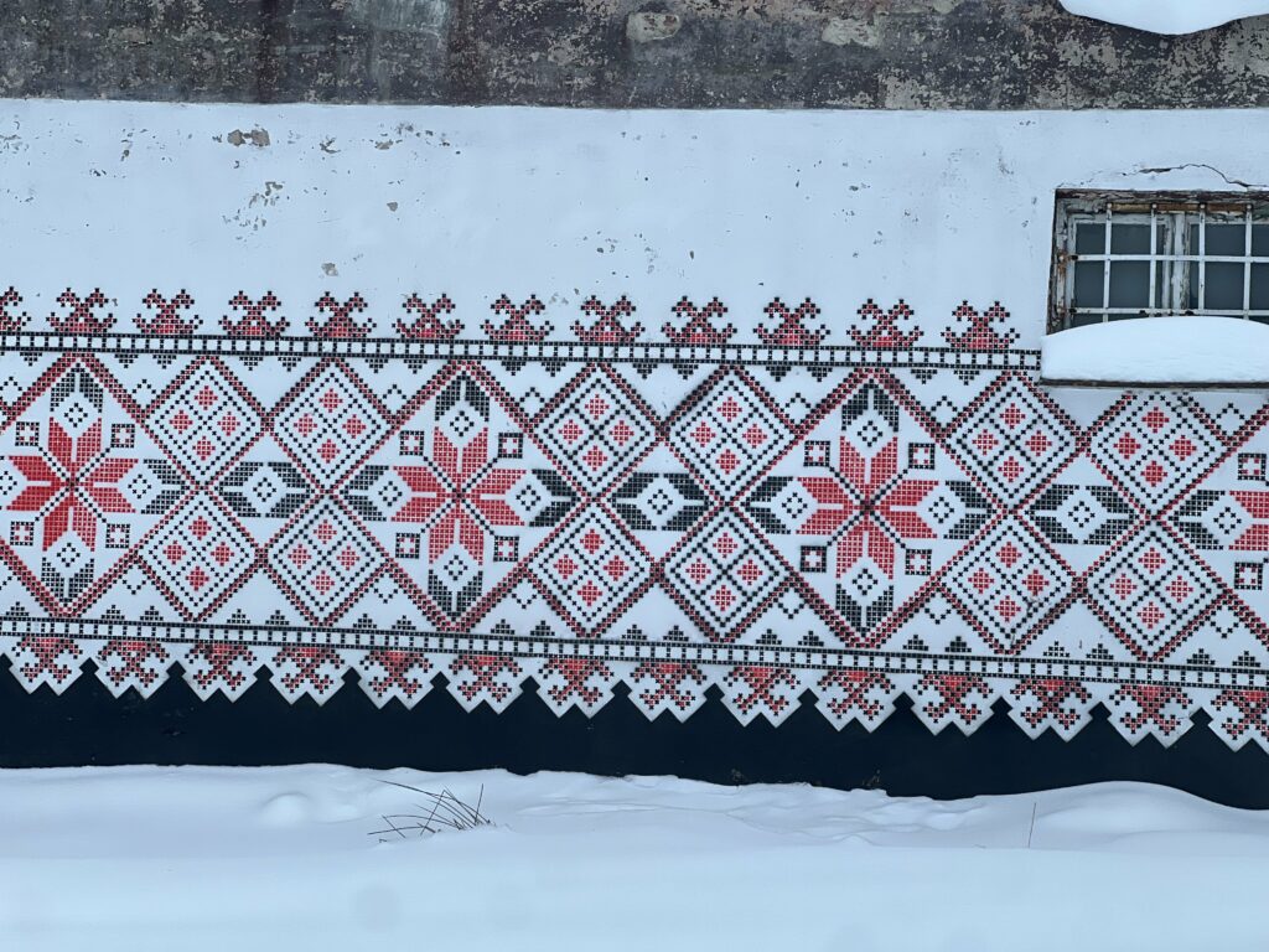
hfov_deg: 25.3
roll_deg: -2.2
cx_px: 634
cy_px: 476
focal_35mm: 77
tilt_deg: +3.8
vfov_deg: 19.1
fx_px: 2823
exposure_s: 1/121
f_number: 2.8
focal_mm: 9
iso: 32
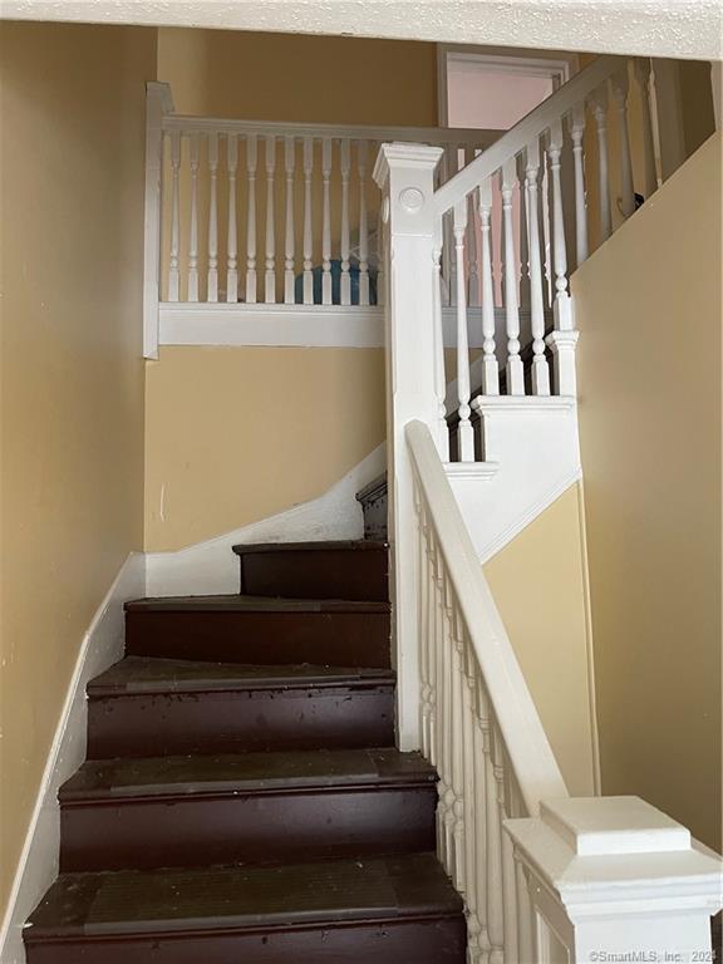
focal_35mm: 25
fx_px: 696
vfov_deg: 69.4
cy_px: 482
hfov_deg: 54.9
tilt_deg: +7.3
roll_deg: +2.0
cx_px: 362
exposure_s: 1/60
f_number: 1.6
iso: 320
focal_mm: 5.1
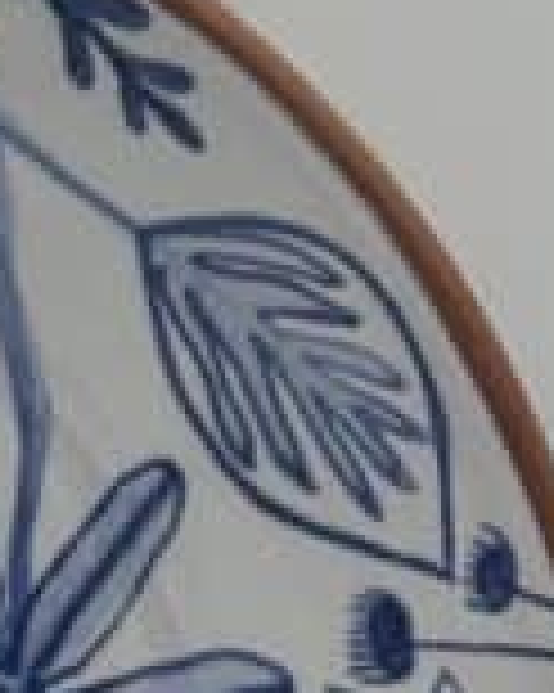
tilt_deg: -17.1
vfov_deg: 7.9
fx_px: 4985
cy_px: 882
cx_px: -482
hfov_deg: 6.2
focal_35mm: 243
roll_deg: -1.5
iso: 64
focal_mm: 6.86
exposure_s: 1/516
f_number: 1.78
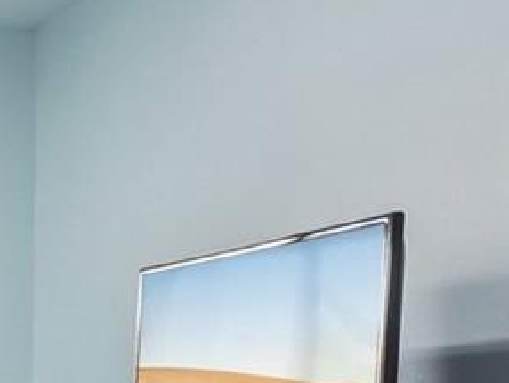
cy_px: 426
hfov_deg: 17.3
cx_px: -445
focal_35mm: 89
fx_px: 1305
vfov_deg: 16.2
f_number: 8
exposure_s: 1/30
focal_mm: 11
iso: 500
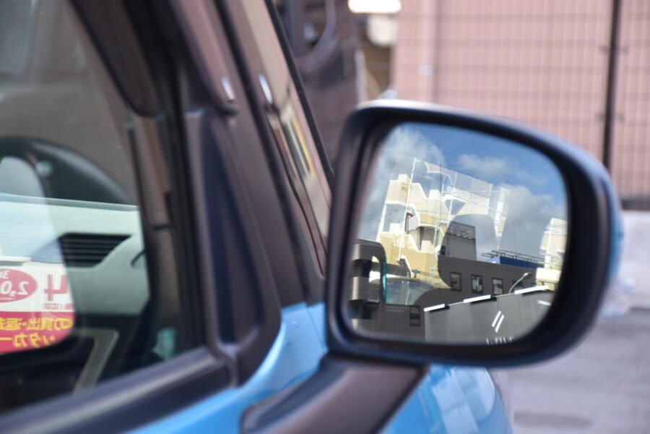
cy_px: 217
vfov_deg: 13.0
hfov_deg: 19.5
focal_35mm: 105
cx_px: 325
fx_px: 1896
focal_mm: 70
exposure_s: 1/160
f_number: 6.3
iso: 400
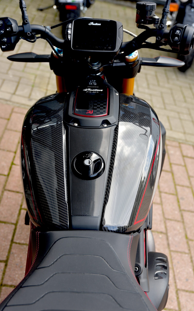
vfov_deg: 41.1
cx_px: 94
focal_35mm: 49
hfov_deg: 26.3
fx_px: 415
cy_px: 156
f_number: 5
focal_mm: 48
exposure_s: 1/100
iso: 200
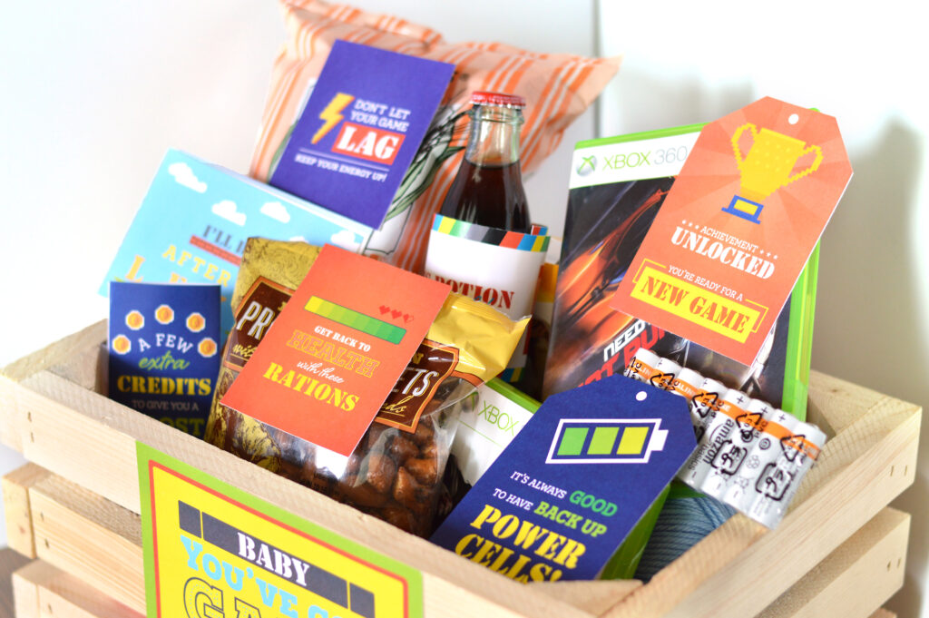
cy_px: 309
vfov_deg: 18.2
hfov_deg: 27.0
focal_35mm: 75
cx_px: 464
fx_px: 1934
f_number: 2.5
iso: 400
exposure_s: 1/30
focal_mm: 50
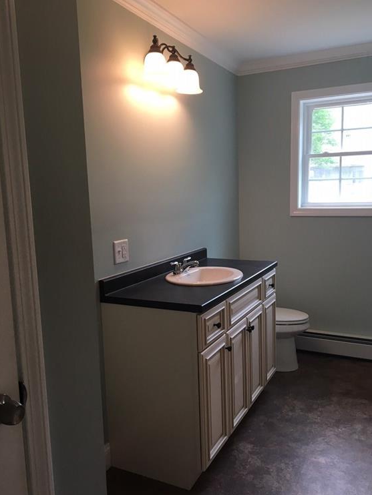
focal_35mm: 30
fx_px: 430
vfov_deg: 59.9
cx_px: 190
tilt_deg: -7.9
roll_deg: +1.2
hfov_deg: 46.8
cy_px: 245
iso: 25
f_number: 2.2
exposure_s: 1/30
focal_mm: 4.15
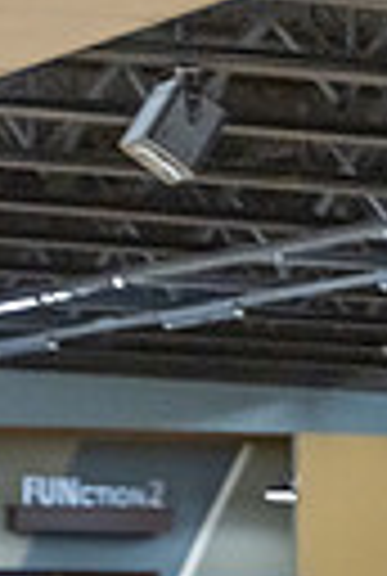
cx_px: 90
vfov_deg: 8.0
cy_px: 922
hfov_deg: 5.5
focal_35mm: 249
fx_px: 3993
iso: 4000
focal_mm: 71
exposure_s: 1/800
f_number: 2.8
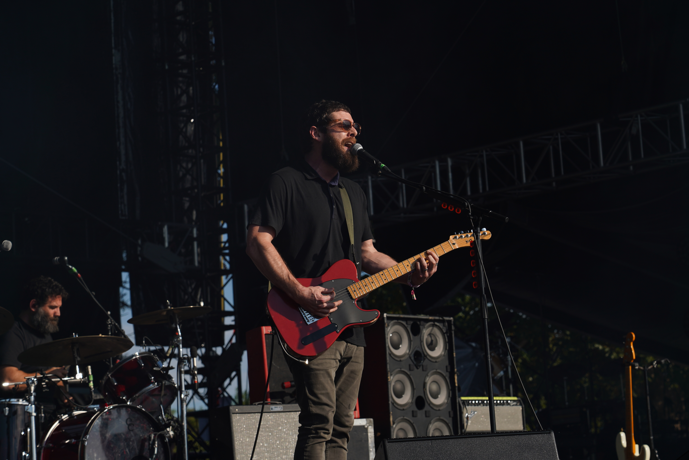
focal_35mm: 105
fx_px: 2009
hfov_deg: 19.5
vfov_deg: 13.0
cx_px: 344
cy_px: 230
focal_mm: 105
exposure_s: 1/640
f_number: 8
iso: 100
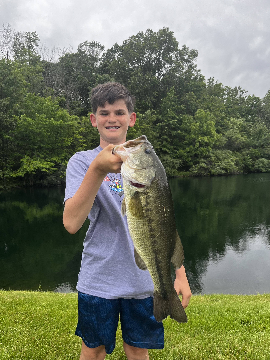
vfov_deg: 67.3
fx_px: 270
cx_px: 135
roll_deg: +2.9
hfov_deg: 53.1
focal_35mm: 26
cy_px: 180
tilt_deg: -1.5
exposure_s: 1/231
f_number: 1.6
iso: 50
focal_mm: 5.1
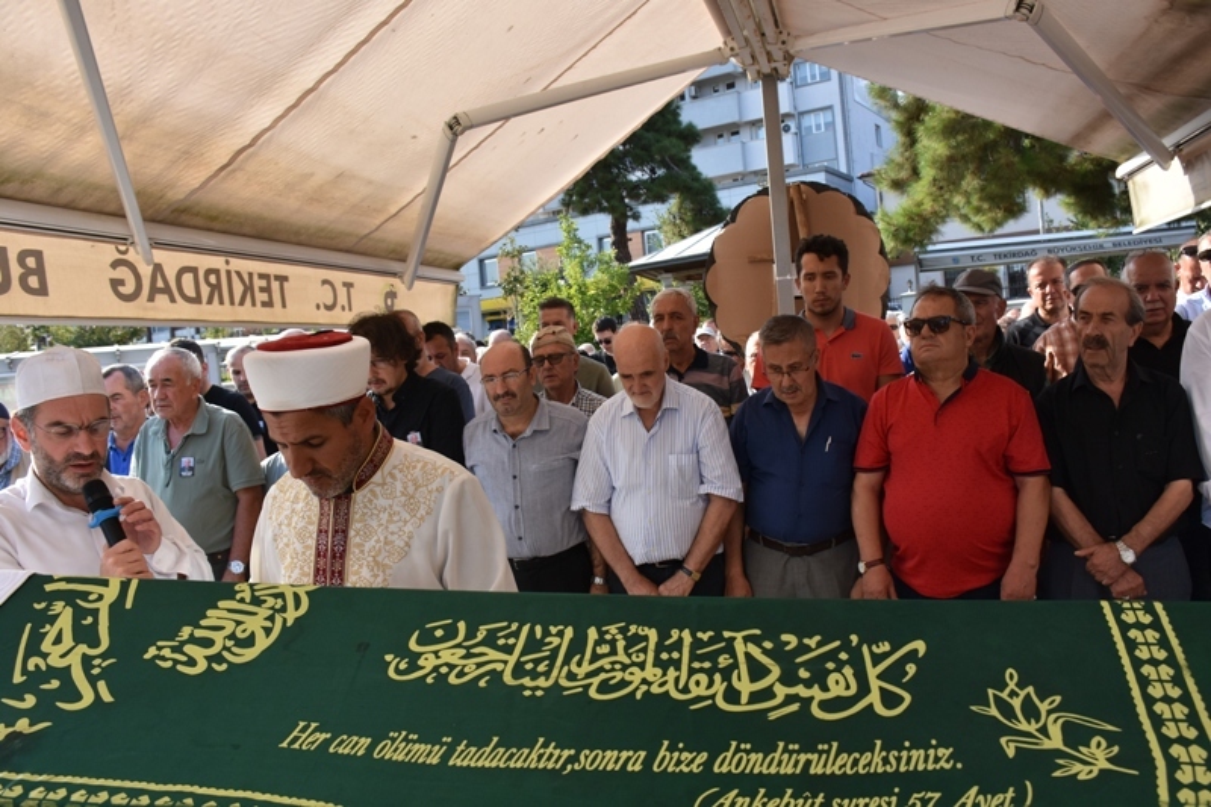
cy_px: 404
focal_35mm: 27
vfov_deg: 47.9
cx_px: 606
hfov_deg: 67.4
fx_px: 908
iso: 400
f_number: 8
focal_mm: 18
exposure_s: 1/500
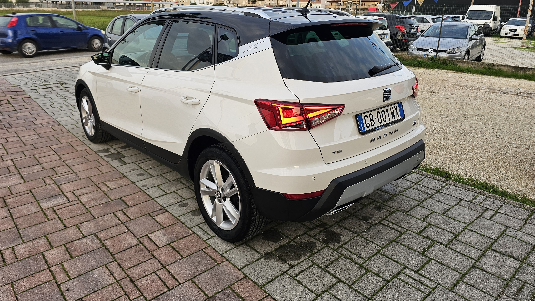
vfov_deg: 43.9
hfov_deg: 71.9
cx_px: 261
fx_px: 369
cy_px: 109
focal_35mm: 26
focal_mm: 6.3
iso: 25
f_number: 1.7
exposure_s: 1/180
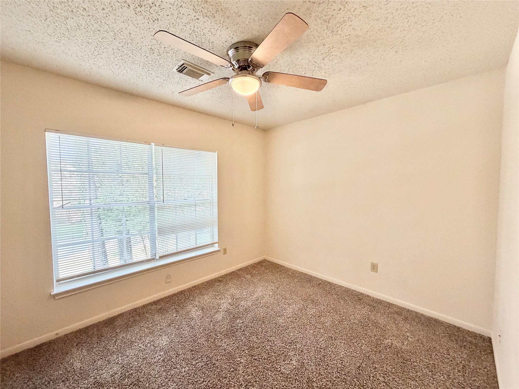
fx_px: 210
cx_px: 260
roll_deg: +0.8
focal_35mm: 14
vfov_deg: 85.7
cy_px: 194
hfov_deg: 102.1
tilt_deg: -3.0
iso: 320
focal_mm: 2.22
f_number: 2.2
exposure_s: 1/119
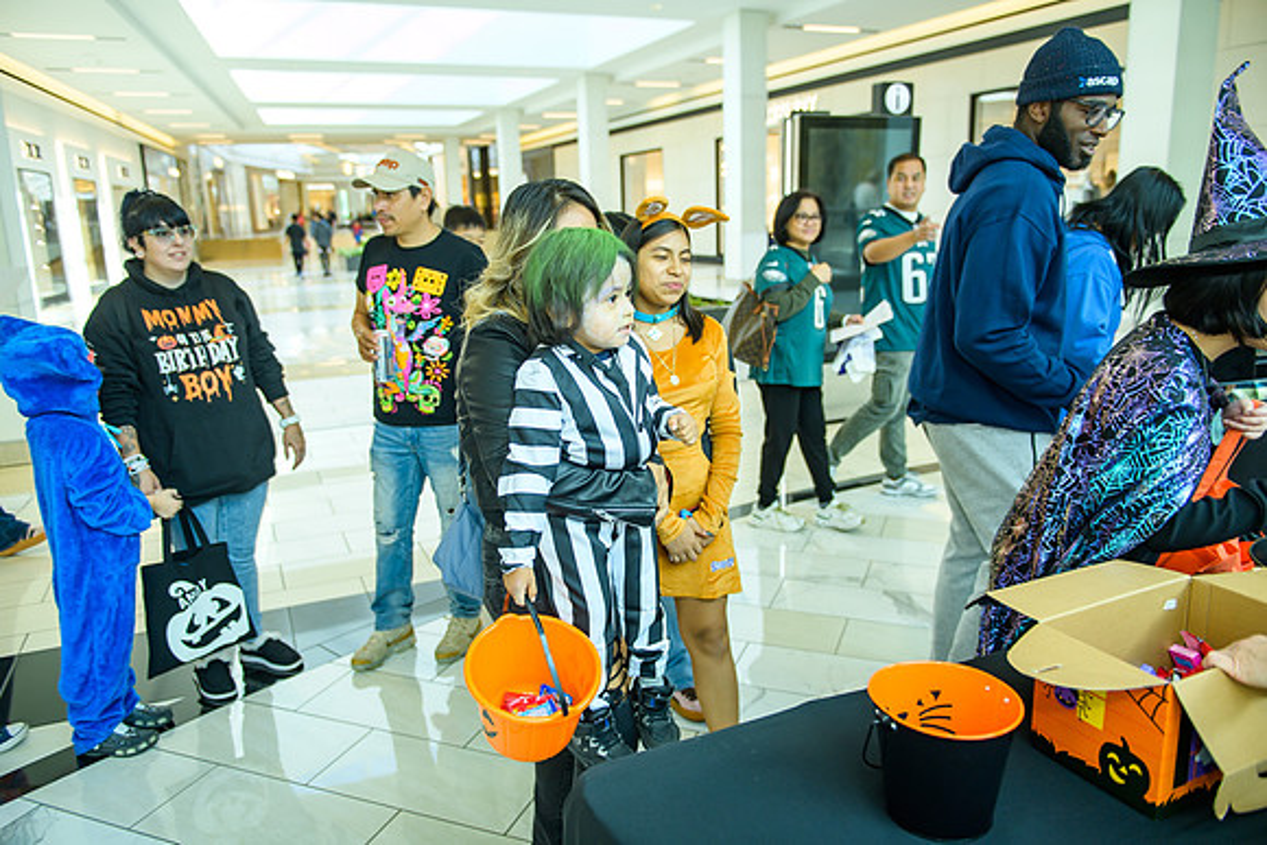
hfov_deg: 67.4
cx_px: 634
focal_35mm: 27
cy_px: 422
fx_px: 950
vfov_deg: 48.0
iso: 400
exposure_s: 1/200
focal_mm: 27
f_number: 2.8
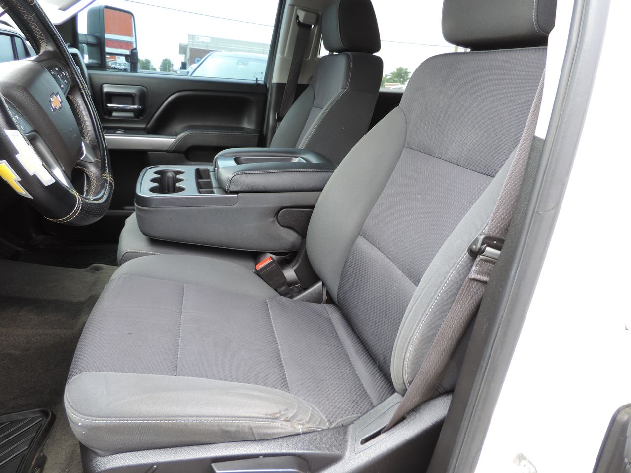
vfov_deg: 56.8
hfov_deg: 71.6
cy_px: 236
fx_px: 437
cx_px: 316
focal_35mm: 24
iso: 80
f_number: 3
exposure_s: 1/50
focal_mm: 4.3
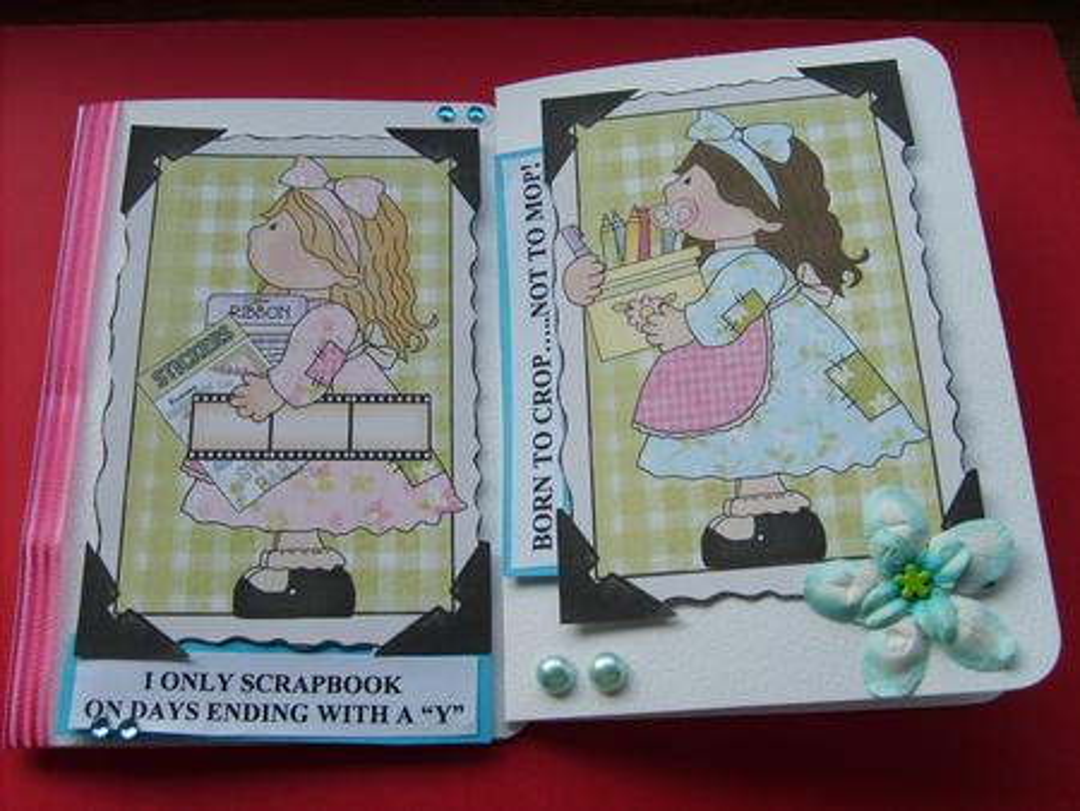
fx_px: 1093
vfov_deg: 40.7
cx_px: 540
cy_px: 406
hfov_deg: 52.6
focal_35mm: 35
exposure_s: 1/250
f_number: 2.8
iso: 50
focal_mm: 5.8
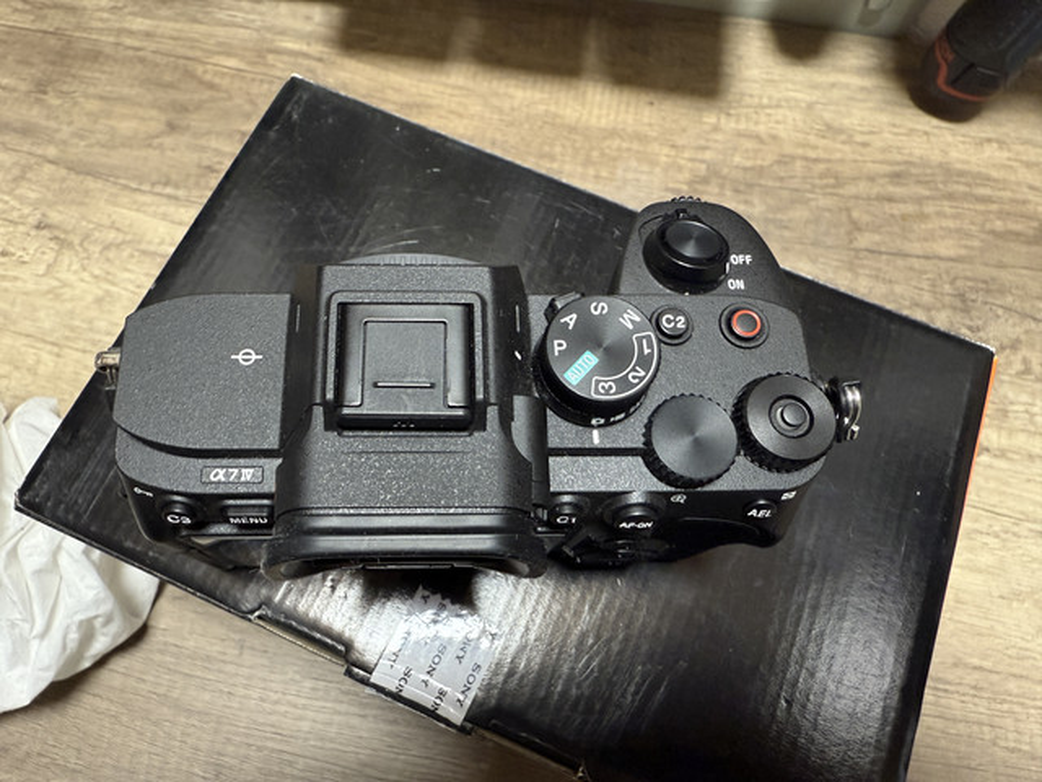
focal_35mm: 24
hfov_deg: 71.6
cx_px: 521
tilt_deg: -68.5
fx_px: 722
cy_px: 391
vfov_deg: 56.8
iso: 320
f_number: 2.2
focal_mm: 2.22
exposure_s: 1/50
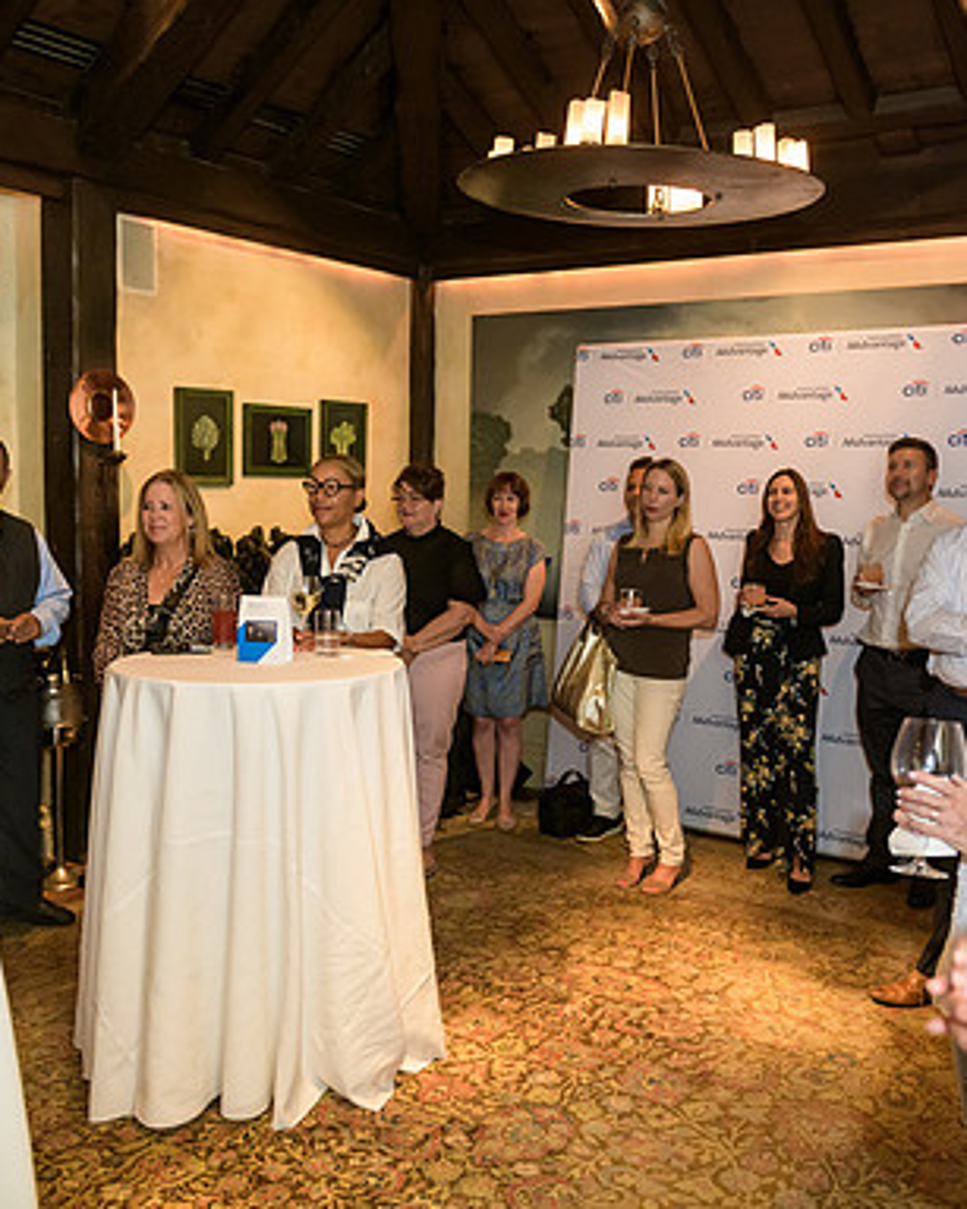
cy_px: 603
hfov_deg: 43.2
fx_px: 1217
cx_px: 548
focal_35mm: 34
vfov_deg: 52.9
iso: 1250
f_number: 3.2
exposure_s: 1/125
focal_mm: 24
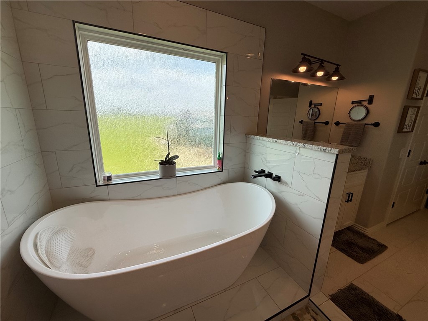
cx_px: 214
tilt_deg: -13.6
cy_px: 160
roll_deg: -2.3
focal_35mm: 14
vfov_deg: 85.7
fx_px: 173
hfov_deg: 102.1
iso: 50
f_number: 2.2
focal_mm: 2.22
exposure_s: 1/590
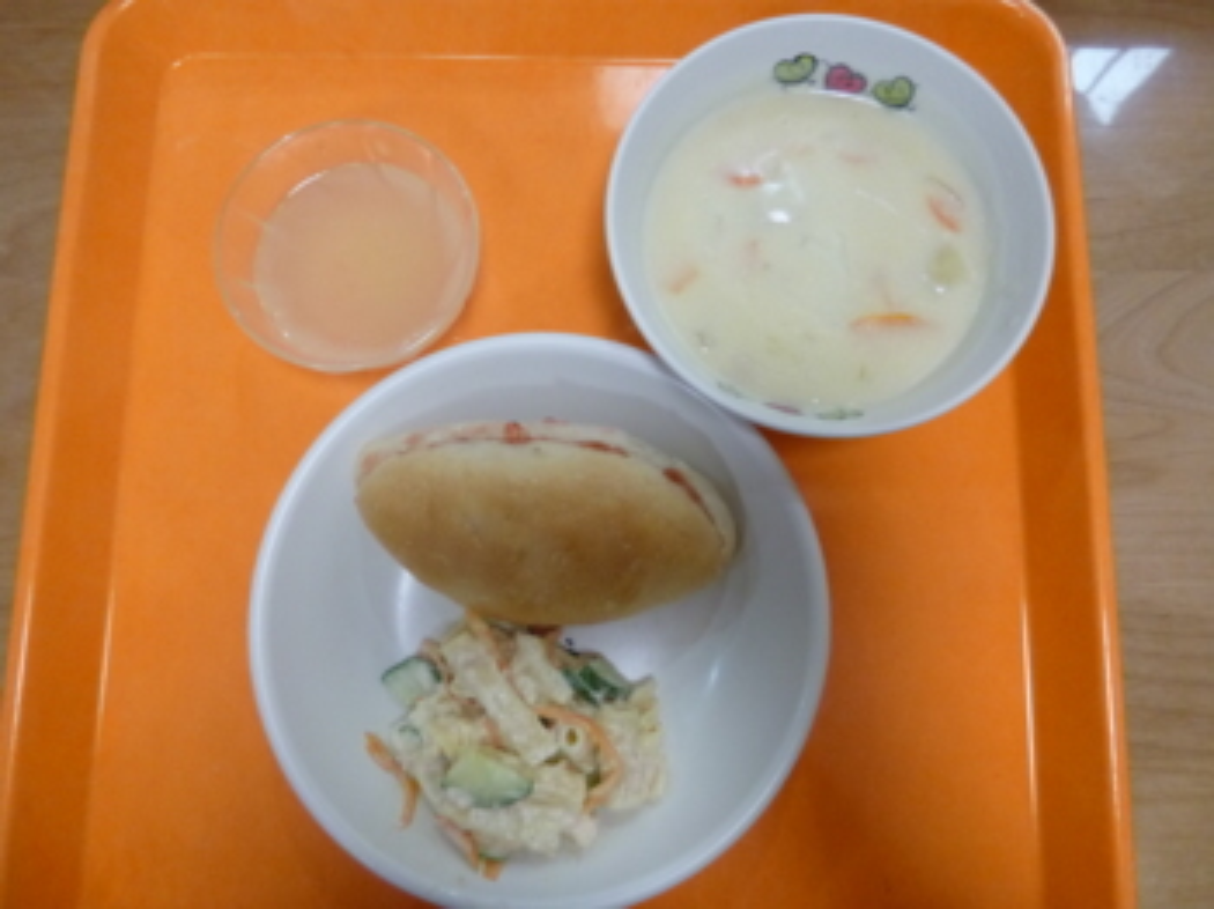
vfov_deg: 54.8
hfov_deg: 69.4
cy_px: 454
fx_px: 876
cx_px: 607
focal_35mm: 25
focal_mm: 4.5
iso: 400
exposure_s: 1/30
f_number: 3.9
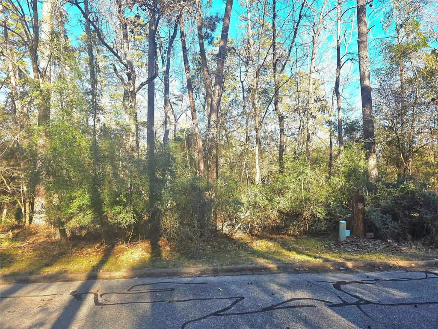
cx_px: 219
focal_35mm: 23
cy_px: 164
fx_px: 291
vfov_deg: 58.9
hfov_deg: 73.9
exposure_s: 1/164
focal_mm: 6.3
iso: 12
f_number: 1.7
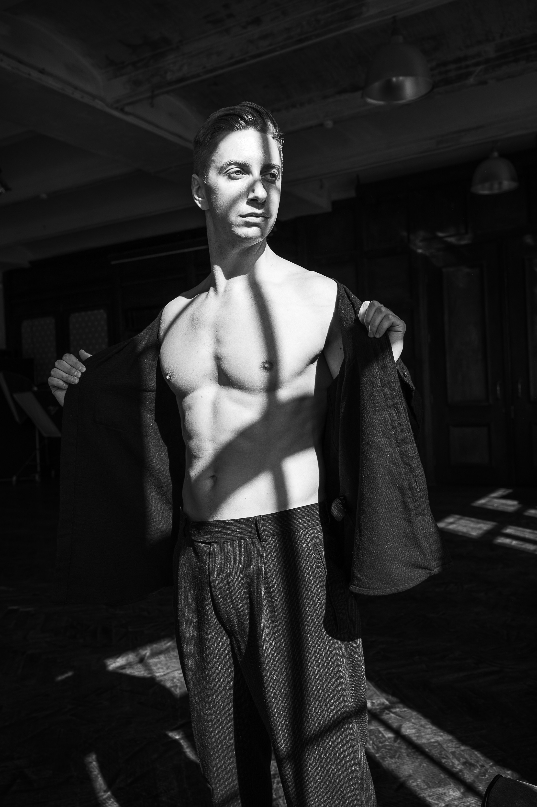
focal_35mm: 32
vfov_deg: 58.0
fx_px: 728
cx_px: 268
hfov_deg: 40.5
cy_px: 404
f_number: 5
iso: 80
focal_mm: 32.5
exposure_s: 1/400
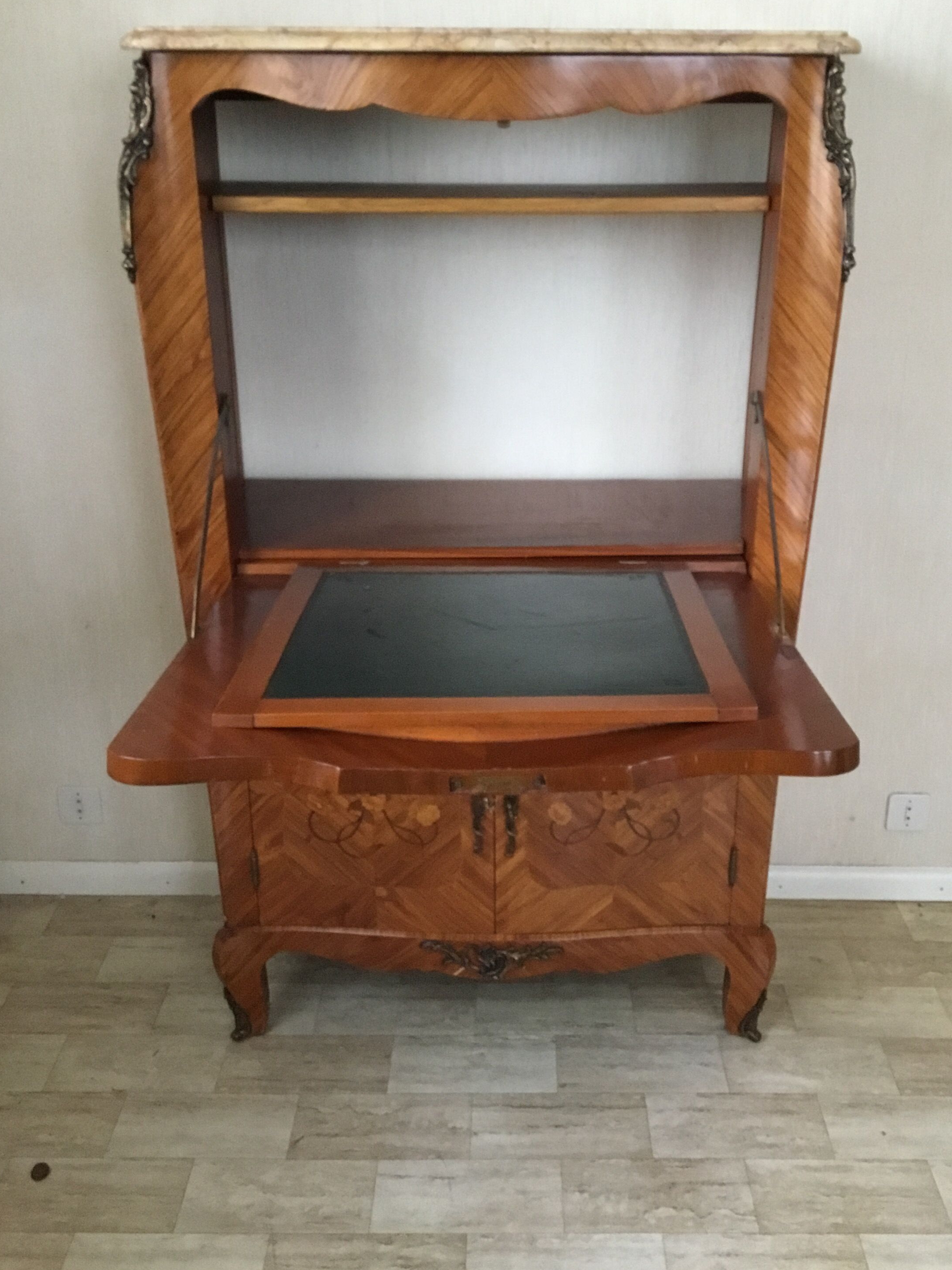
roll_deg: +0.2
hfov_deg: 40.6
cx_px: 528
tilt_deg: -20.6
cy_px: 565
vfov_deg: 52.5
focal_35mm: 35
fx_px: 1284
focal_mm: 3.3
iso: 250
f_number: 2.4
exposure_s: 1/17
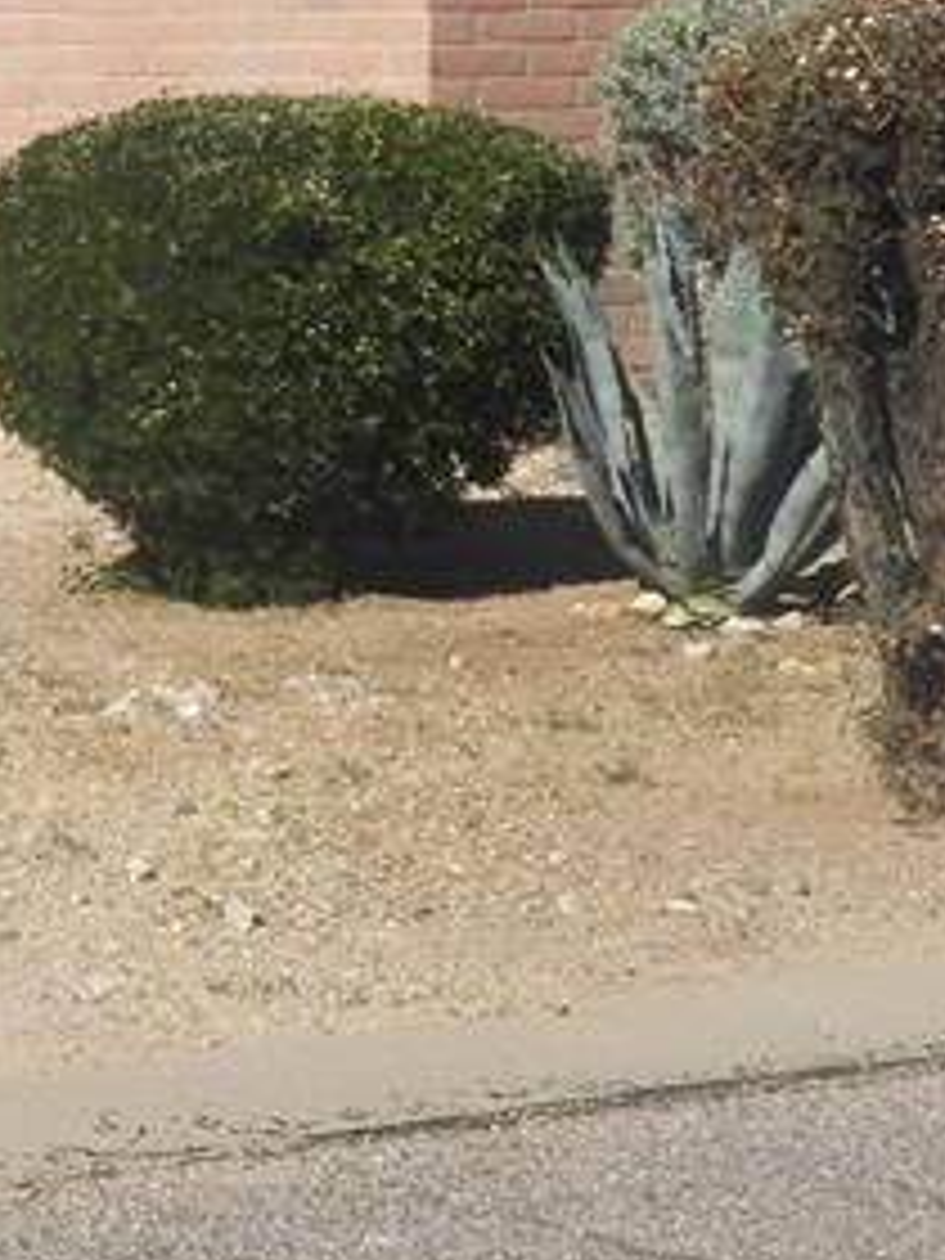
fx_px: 5715
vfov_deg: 12.3
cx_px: -536
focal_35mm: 157
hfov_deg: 9.2
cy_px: -302
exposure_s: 1/1600
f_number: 4.5
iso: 125
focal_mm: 7.9
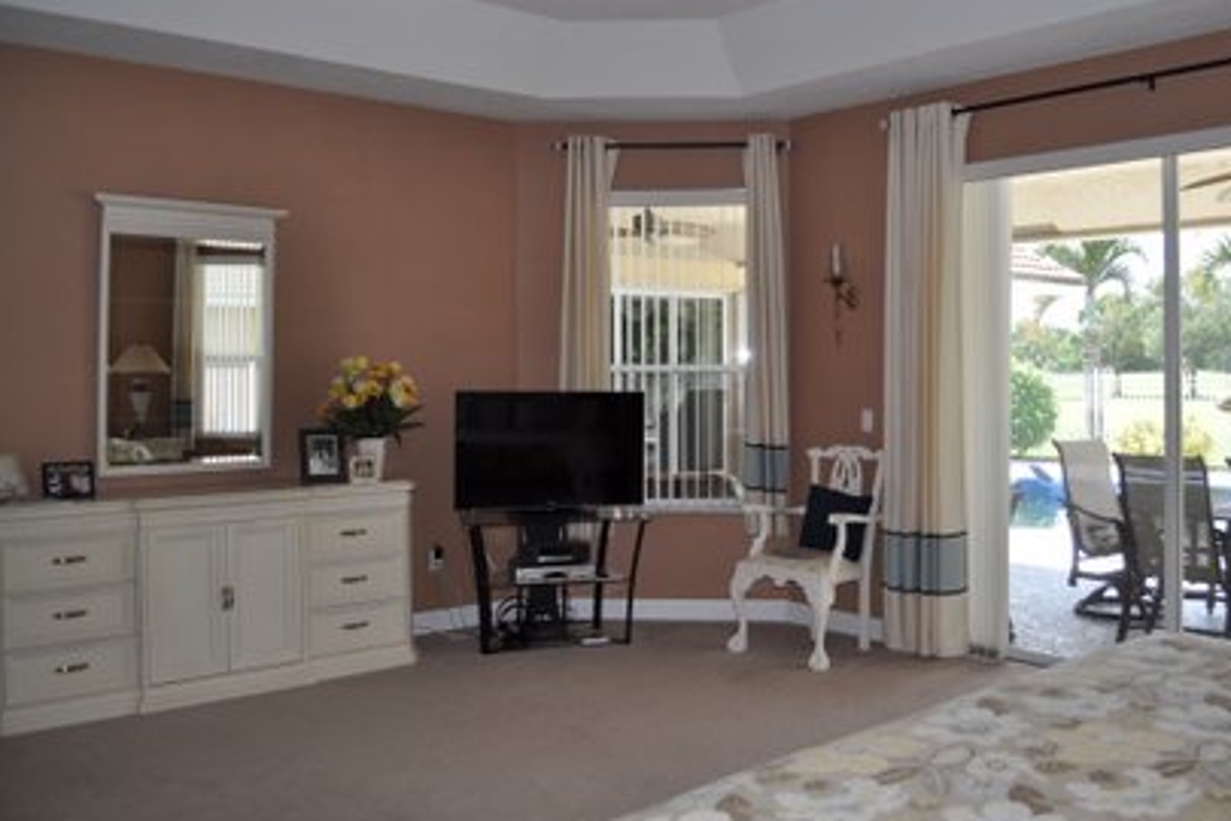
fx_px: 1094
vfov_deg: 41.0
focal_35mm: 32
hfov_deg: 58.4
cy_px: 354
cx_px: 717
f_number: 3.5
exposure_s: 1/200
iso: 200
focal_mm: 18
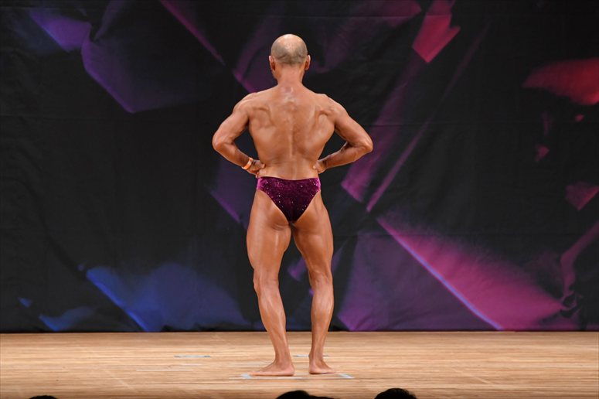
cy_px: 200
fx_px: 4989
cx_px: 300
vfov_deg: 4.6
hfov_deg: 6.9
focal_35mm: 300
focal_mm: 200
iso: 3200
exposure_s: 1/400
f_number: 5.6
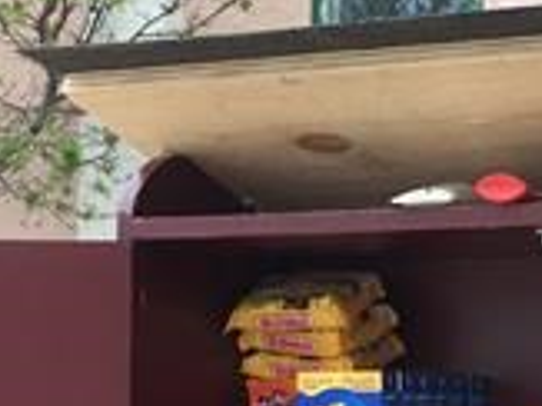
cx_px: 542
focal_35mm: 116
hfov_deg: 16.6
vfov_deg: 12.6
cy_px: 403
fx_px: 1815
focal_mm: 4.15
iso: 25
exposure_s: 1/120
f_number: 2.2
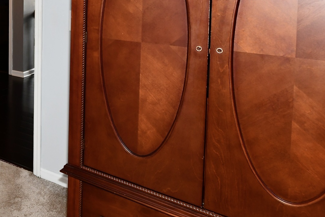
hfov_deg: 35.1
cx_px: -89
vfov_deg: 30.9
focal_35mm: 40
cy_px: -1
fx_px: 361
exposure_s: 1/60
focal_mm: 14
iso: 640
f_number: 6.3
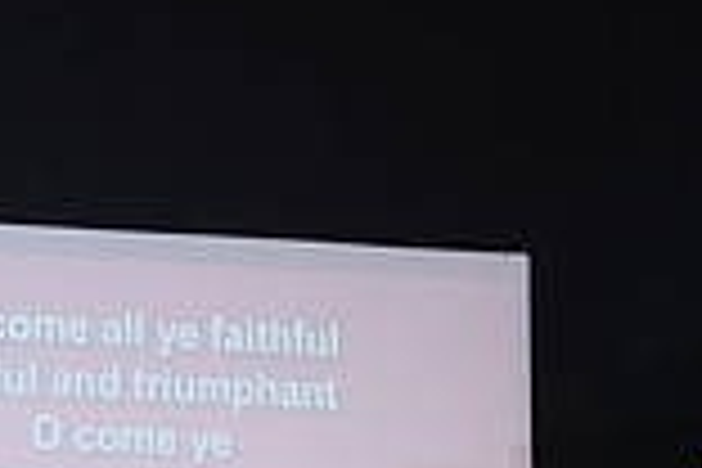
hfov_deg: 7.0
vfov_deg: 4.7
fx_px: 5655
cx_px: -468
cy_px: 704
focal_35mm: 290
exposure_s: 1/125
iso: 1600
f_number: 5.6
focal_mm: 52
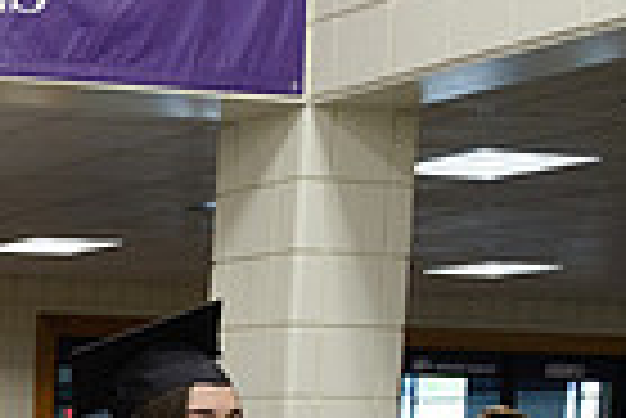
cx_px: -531
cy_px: 676
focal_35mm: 100
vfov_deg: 12.8
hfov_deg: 16.6
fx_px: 1741
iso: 1250
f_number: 2.8
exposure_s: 1/125
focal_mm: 16
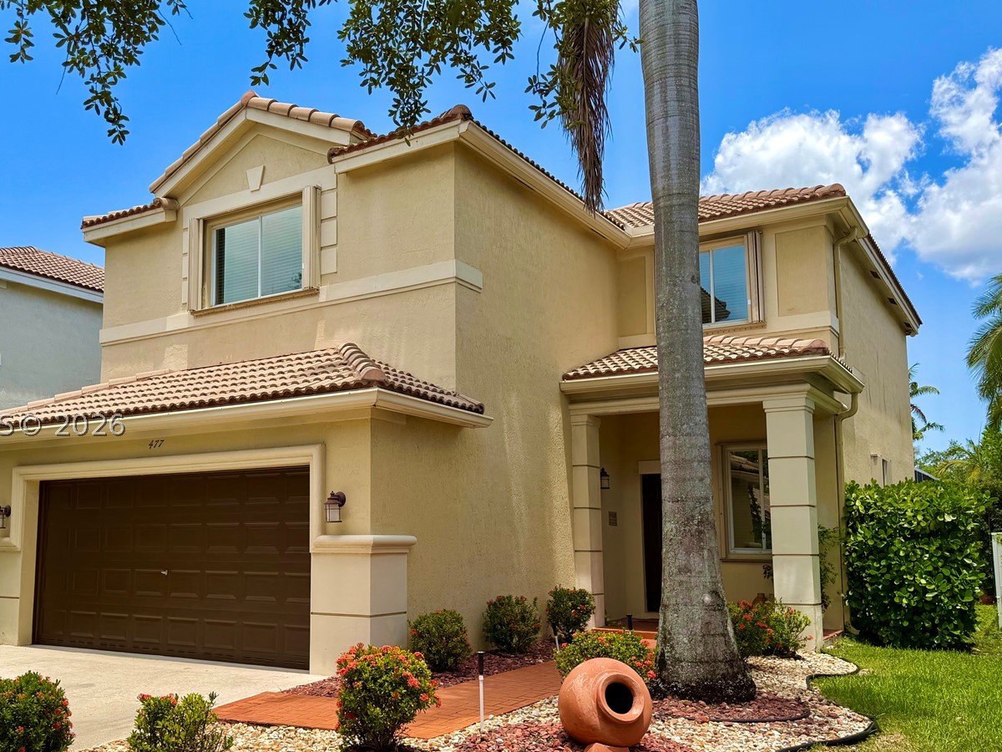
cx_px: 381
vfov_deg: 44.1
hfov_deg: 56.2
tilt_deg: +6.1
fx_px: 926
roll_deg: +0.3
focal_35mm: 32
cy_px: 424
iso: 80
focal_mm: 6.76
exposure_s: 1/3279
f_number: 1.78
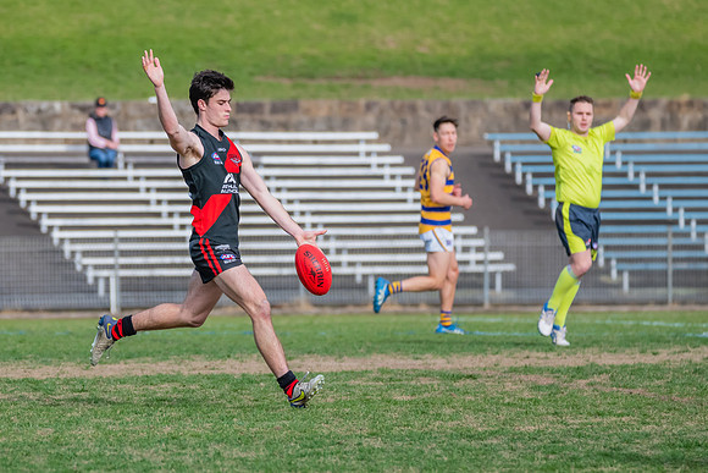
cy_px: 254
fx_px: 9799
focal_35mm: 498
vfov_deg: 2.8
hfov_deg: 4.1
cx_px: 191
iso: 800
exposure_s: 1/1600
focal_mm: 320
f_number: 7.1
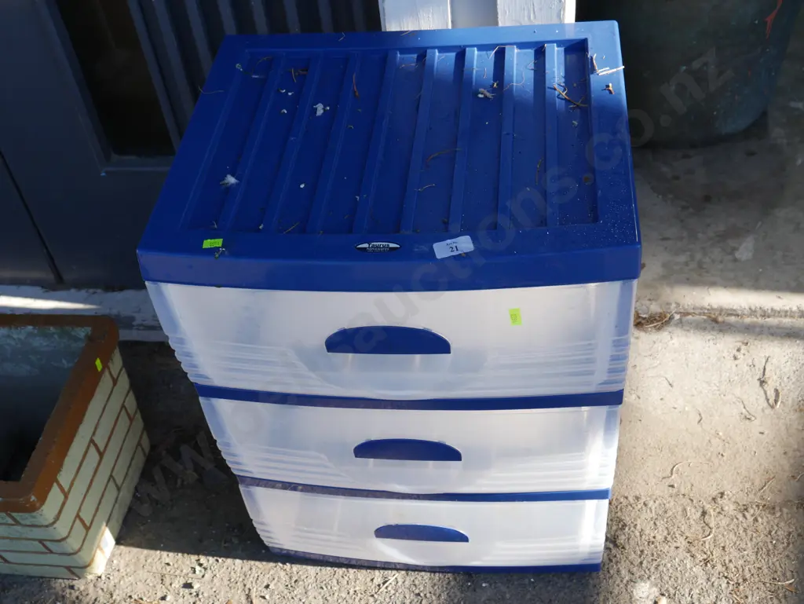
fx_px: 929
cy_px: 302
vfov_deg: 36.0
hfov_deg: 46.8
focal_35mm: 40
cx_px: 402
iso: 200
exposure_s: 1/200
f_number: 5.6
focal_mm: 20
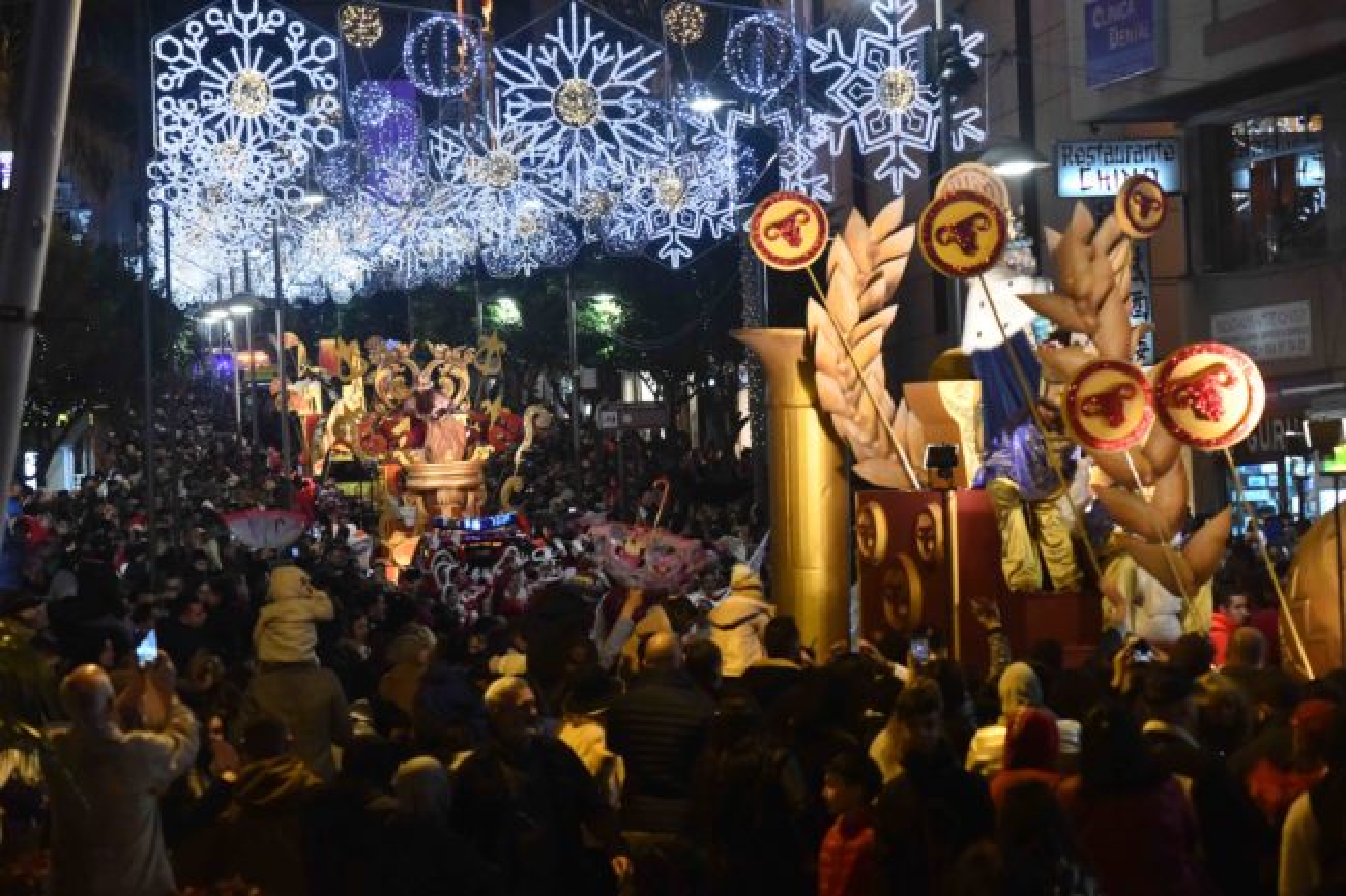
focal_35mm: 122
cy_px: 448
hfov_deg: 16.8
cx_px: 673
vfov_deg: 11.2
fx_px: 4560
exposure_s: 1/250
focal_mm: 122
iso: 12800
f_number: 9
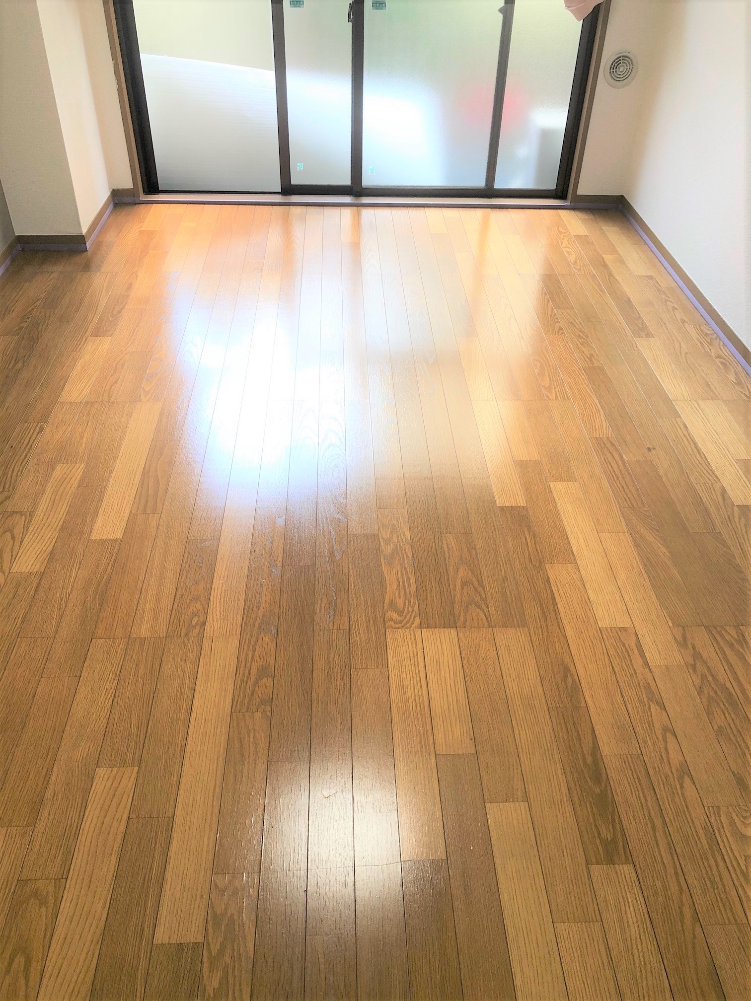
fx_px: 810
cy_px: 500
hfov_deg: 49.7
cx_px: 376
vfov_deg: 63.4
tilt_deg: -38.1
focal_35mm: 28
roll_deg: -1.3
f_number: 1.8
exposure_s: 1/105
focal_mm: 4
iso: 40
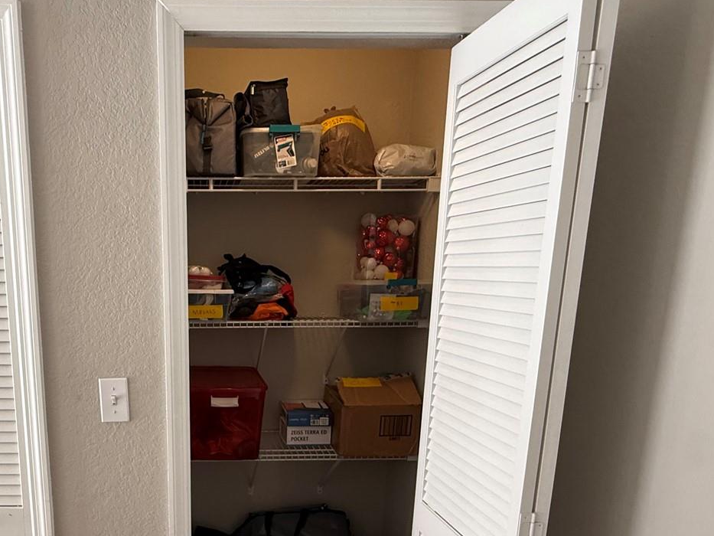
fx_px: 495
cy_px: 358
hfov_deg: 68.4
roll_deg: +0.2
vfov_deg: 55.6
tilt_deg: -10.1
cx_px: 208
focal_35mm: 24
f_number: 2.2
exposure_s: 1/120
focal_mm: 2.22
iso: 250
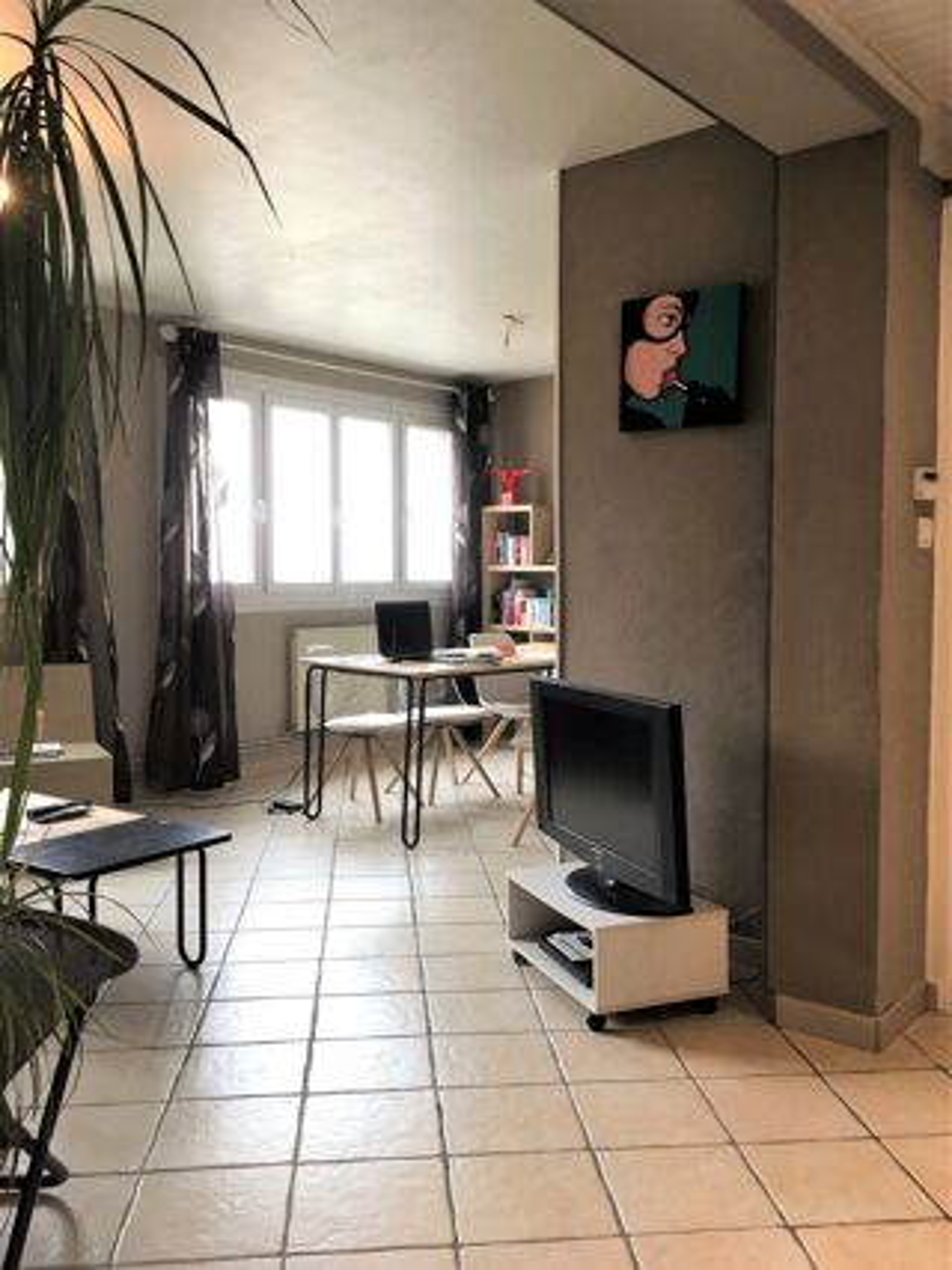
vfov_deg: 61.7
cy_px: 635
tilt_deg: -3.1
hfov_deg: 48.2
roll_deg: -0.8
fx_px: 1064
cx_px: 476
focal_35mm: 29
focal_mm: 4.15
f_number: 2.2
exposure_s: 1/33
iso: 32
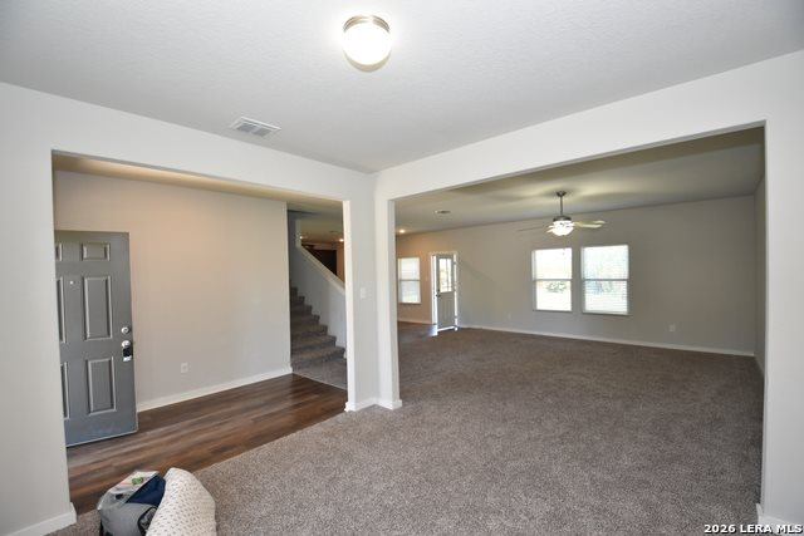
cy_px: 268
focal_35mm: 15
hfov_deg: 100.4
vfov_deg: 77.4
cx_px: 402
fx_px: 335
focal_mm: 10
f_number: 4.5
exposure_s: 1/160
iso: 800
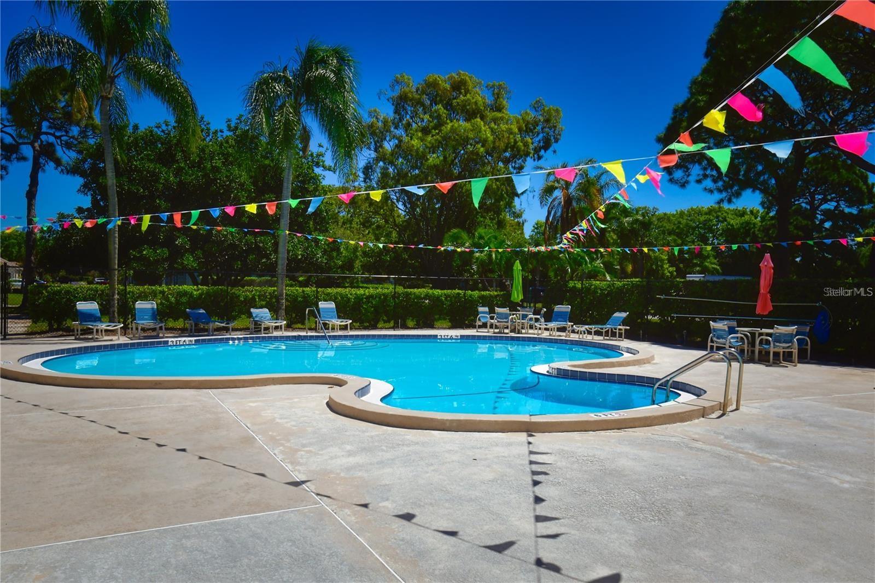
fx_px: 656
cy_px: 292
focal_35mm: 27
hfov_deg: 67.4
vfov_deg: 47.9
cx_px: 438
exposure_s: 1/250
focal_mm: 18
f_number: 13
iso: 100
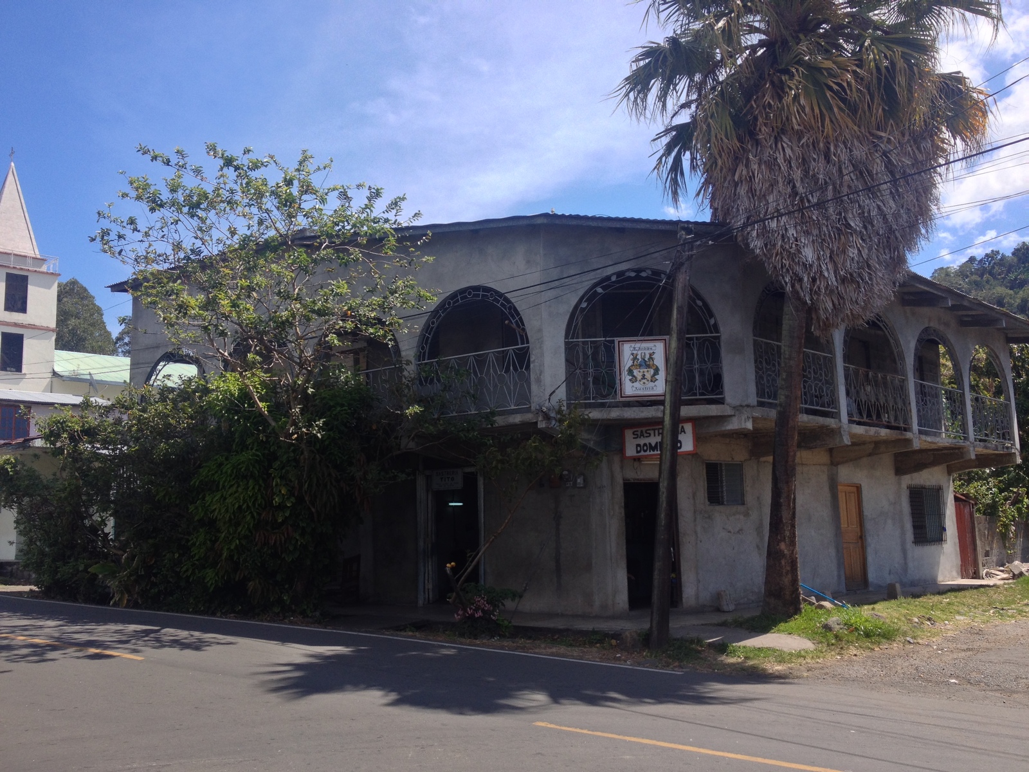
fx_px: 1040
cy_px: 386
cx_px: 514
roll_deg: +1.7
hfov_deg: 52.6
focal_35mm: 35
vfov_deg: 40.7
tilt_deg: +5.9
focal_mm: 4.28
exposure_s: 1/890
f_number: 2.4
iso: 50
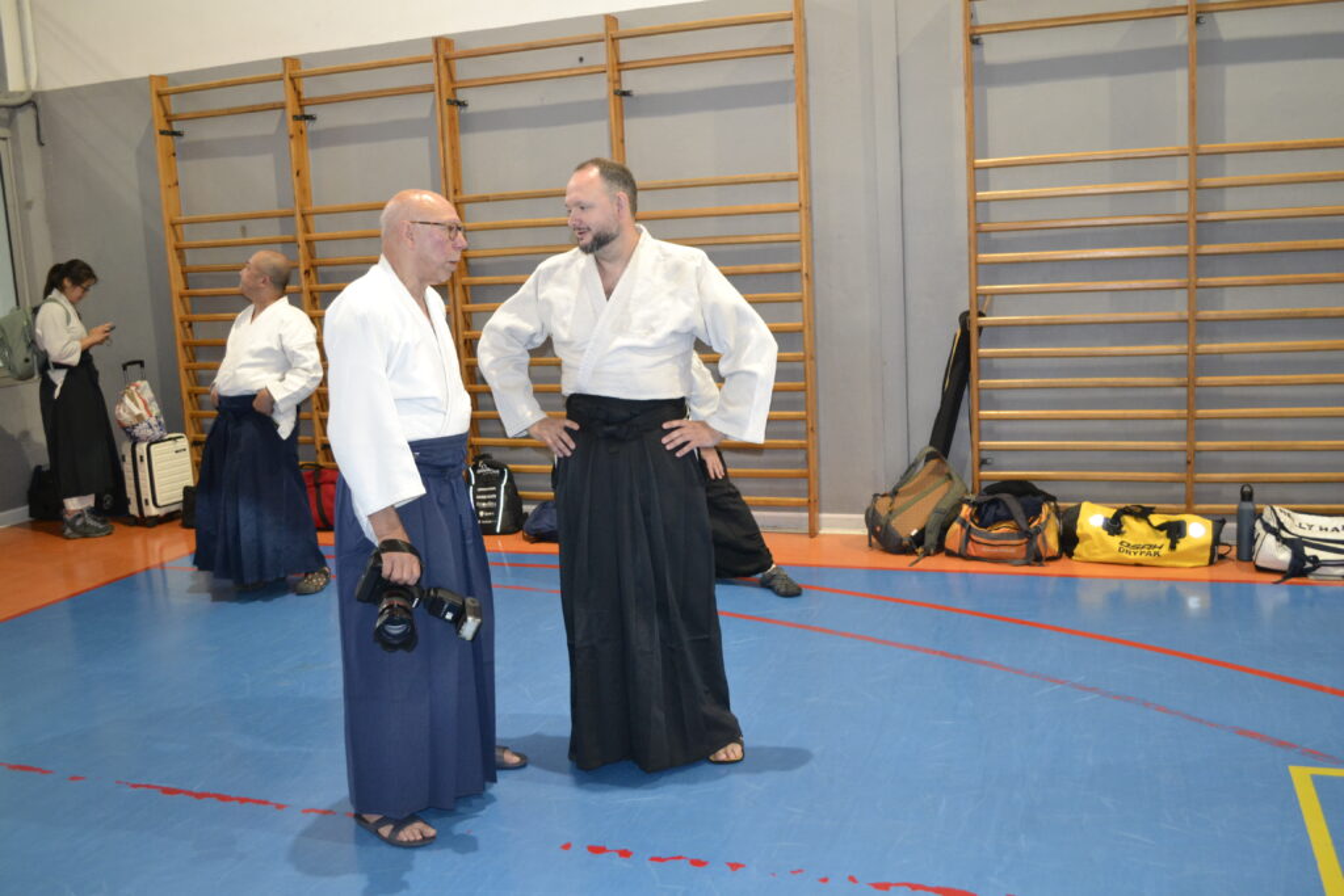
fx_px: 1232
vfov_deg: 40.0
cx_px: 672
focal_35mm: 33
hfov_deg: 57.2
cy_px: 448
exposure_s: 1/60
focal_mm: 22
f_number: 3.8
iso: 1400
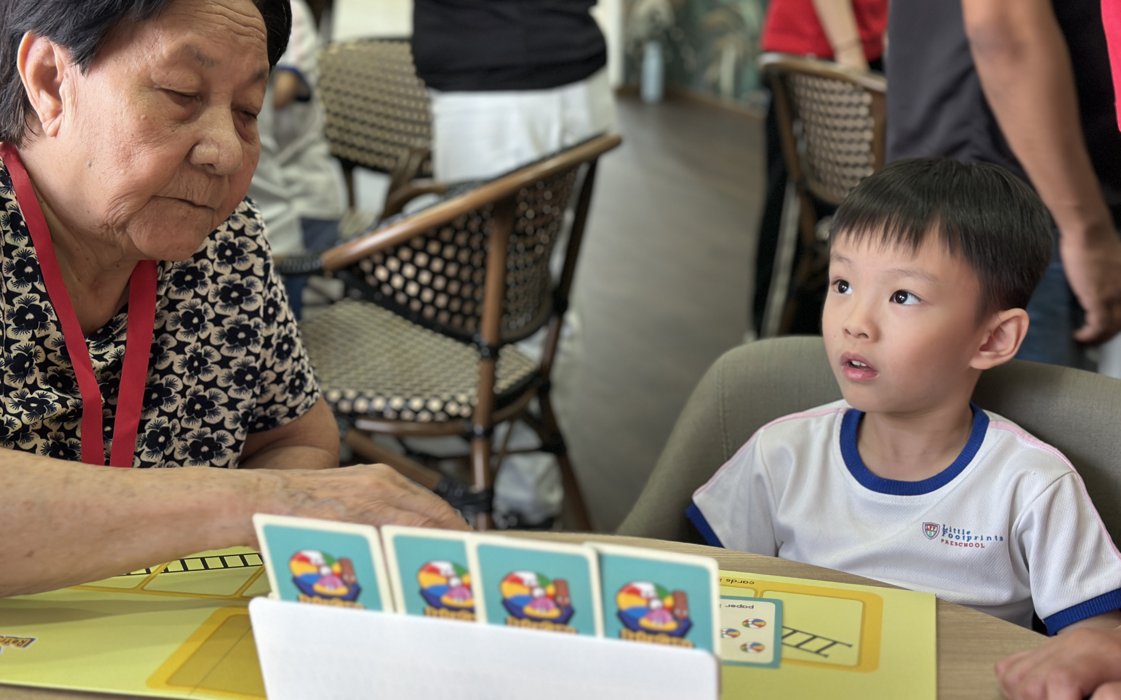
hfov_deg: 39.6
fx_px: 1558
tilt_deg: -17.5
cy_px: 320
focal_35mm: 51
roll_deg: +0.4
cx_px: 561
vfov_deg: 25.3
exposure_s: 1/60
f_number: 1.78
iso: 320
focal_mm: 6.86
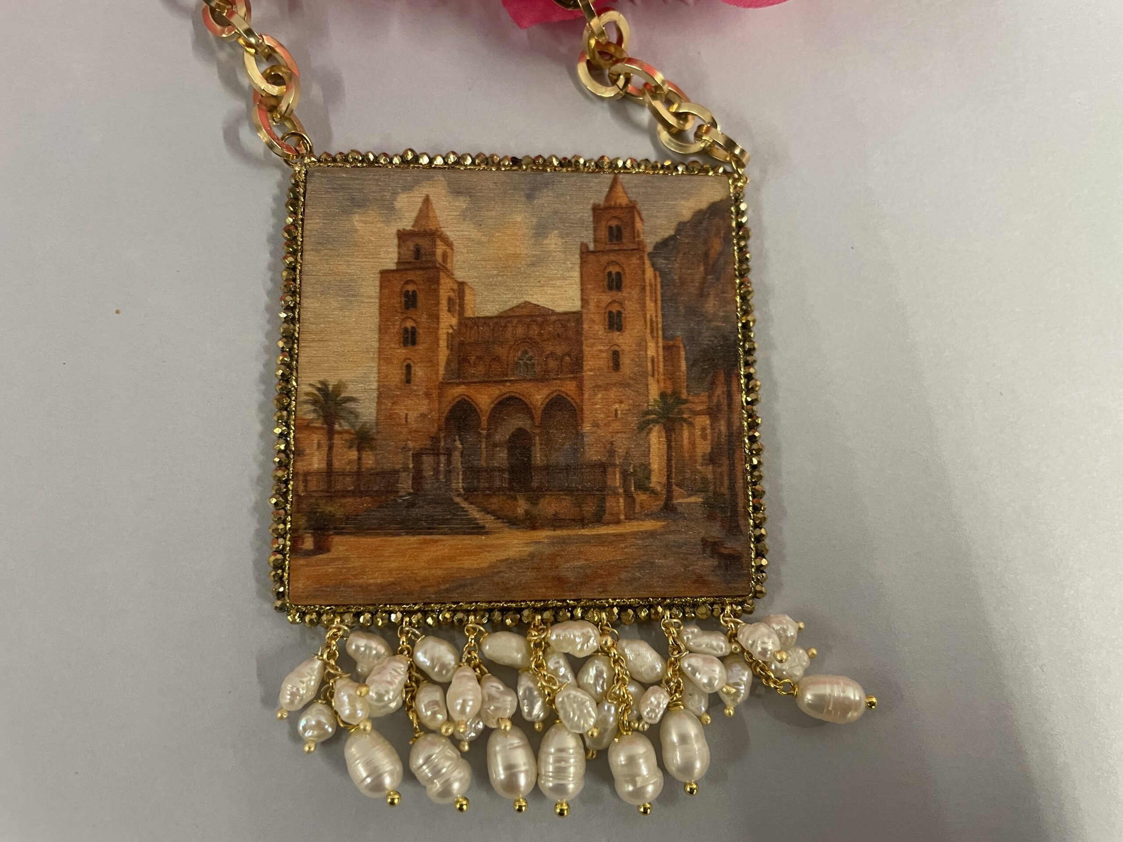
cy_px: 421
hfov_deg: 67.3
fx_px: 843
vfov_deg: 53.1
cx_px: 562
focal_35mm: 26
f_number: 1.6
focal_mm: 4.2
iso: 160
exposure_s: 1/50
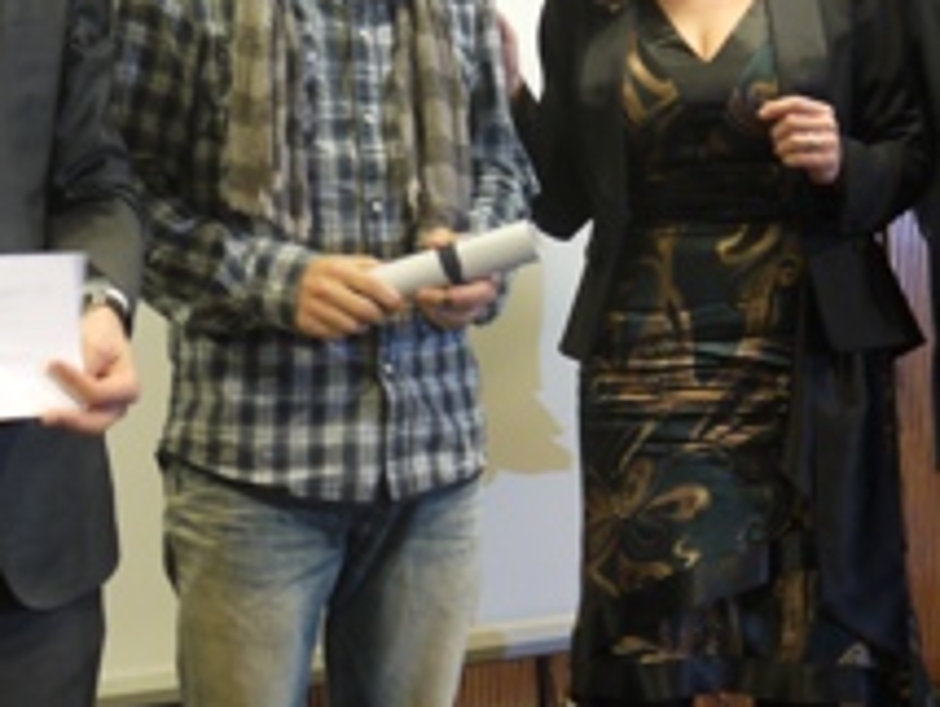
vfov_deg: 21.0
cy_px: 222
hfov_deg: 27.7
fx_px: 1903
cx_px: 452
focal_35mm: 70
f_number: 3.5
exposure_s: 1/15
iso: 400
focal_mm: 15
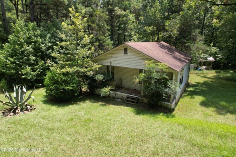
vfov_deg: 57.2
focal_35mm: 22
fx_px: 144
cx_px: 118
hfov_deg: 78.6
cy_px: 78
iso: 100
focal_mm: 8.38
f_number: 2.8
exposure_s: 1/40
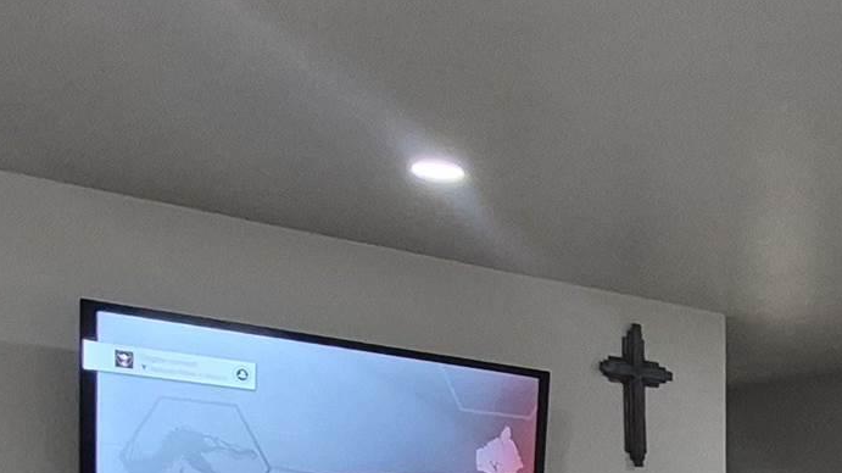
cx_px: 981
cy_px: 773
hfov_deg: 29.3
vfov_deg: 16.8
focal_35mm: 63
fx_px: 1406
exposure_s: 1/60
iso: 200
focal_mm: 1.74
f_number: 2.2
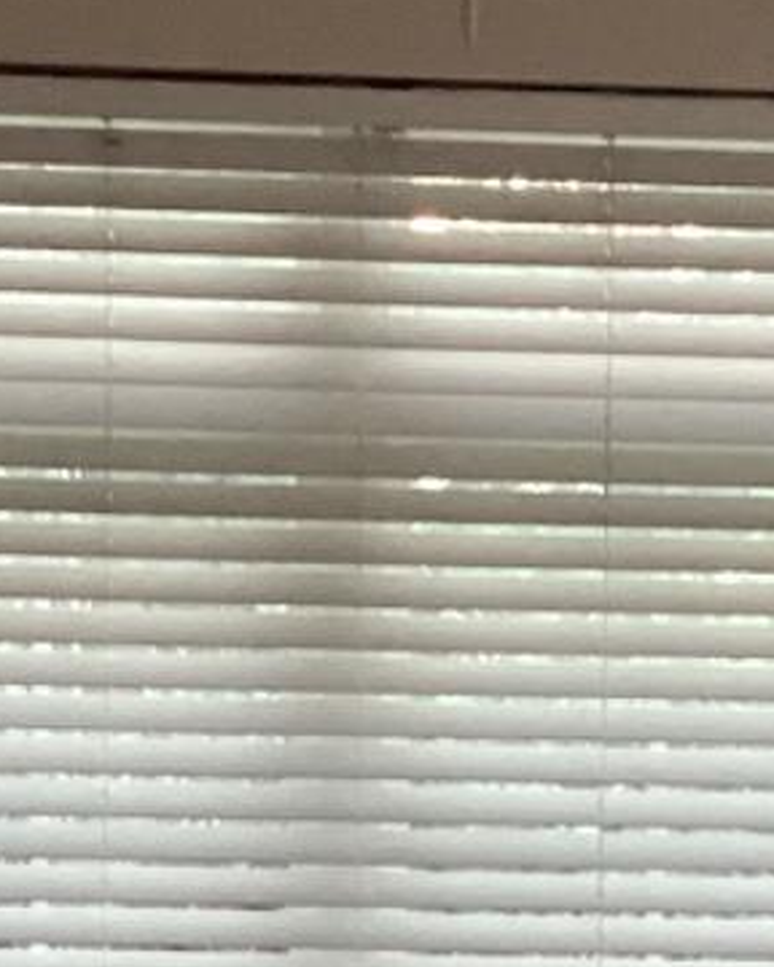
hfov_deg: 9.0
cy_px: 1187
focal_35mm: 172
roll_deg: -0.6
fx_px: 4925
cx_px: 672
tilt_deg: -3.8
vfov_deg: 11.0
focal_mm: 3.3
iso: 250
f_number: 2.4
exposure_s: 1/40
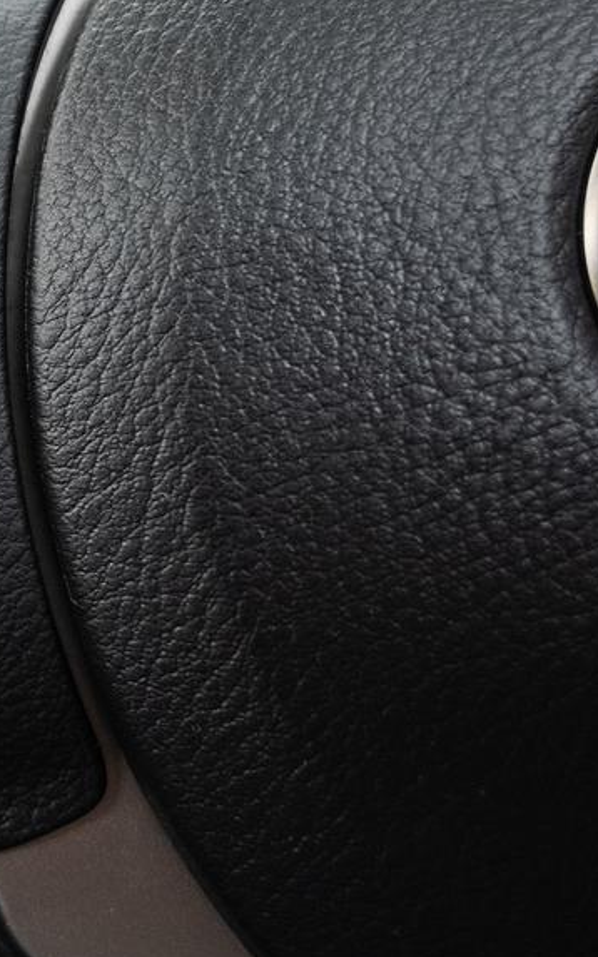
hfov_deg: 16.6
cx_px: -317
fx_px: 1852
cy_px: 284
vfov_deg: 28.7
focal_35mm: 71
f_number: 3.2
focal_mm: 27.7
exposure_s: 1/60
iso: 1000
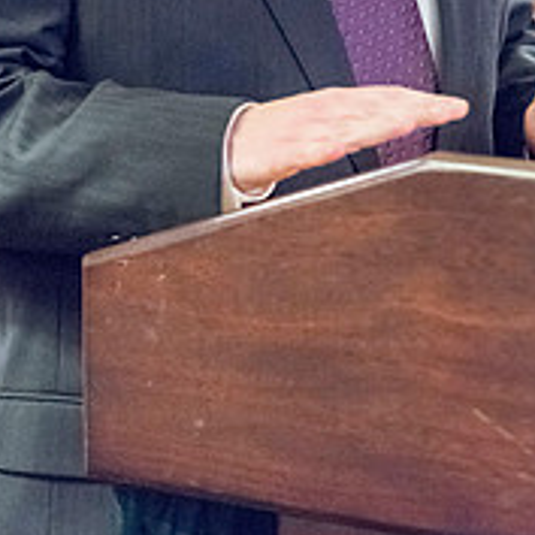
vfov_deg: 4.4
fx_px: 6994
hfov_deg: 4.4
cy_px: -76
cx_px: 242
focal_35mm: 400
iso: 10000
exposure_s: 1/160
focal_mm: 185
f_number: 4
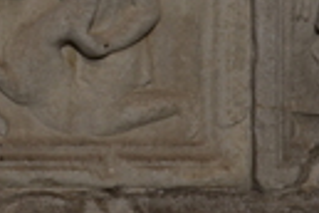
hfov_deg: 13.5
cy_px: -62
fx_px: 1290
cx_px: -111
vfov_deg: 9.3
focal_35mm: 146
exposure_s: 1/1250
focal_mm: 31
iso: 320
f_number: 18
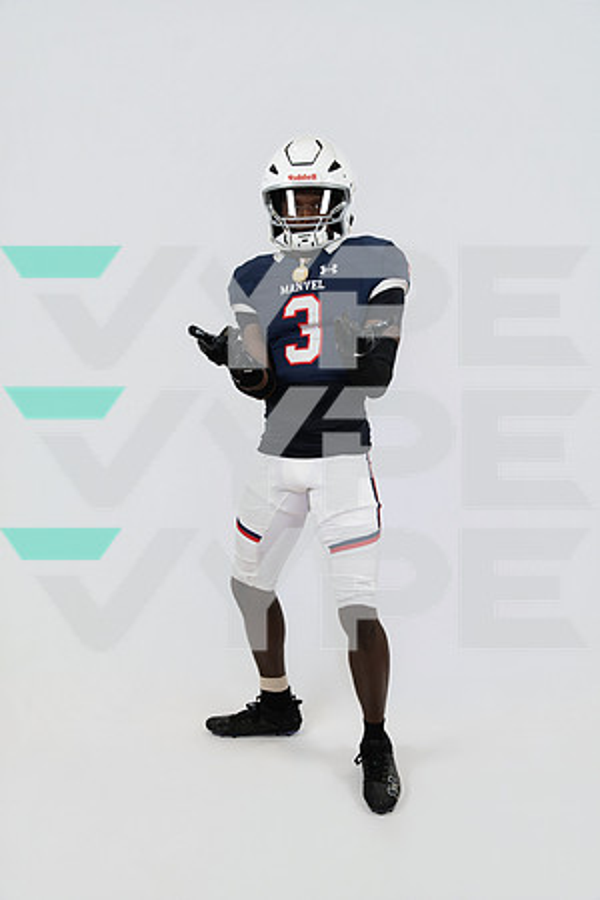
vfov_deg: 59.3
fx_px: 790
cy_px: 450
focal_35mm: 32
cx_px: 300
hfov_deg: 41.6
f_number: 4
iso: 400
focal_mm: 31.6
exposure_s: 1/125
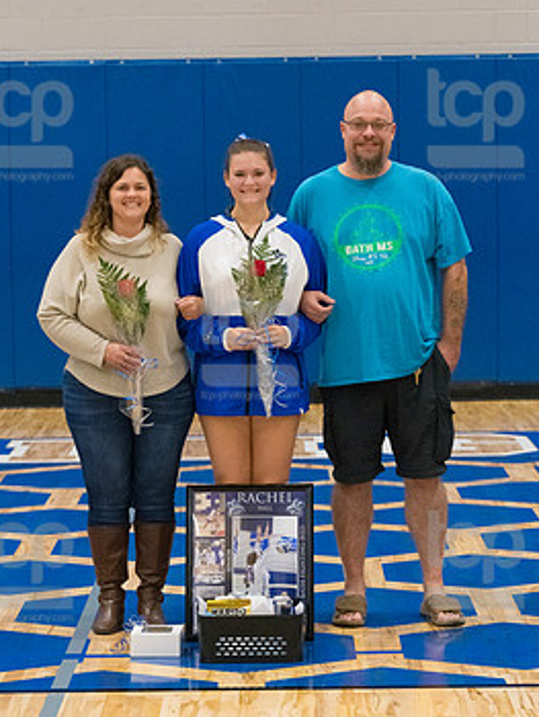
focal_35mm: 126
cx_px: 250
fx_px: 2613
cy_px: 344
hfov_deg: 11.8
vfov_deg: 15.6
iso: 5000
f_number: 5.6
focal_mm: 102
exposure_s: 1/500
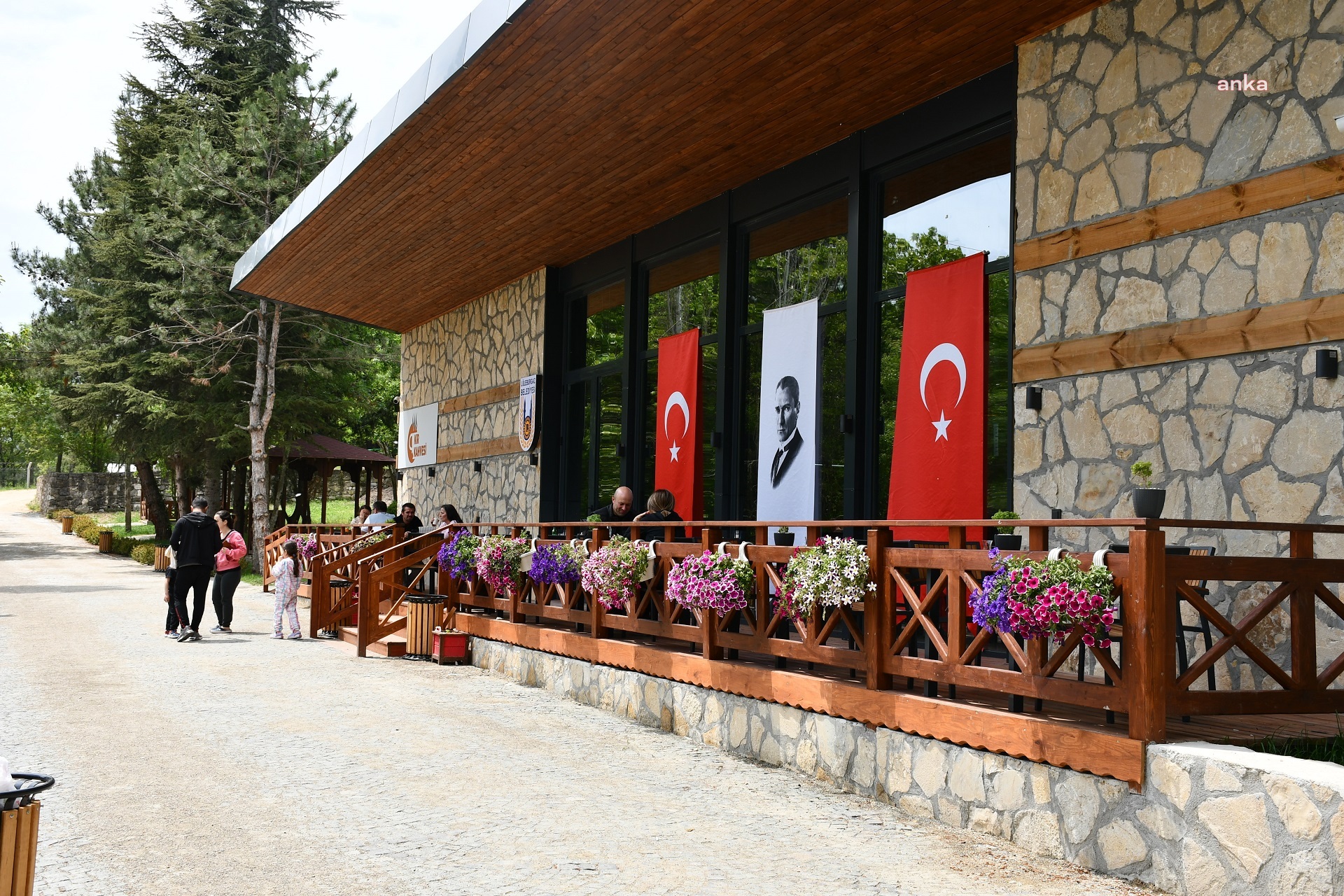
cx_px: 672
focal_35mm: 40
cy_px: 448
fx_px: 1493
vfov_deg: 33.4
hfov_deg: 48.5
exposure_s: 1/250
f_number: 7.1
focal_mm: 27
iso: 100
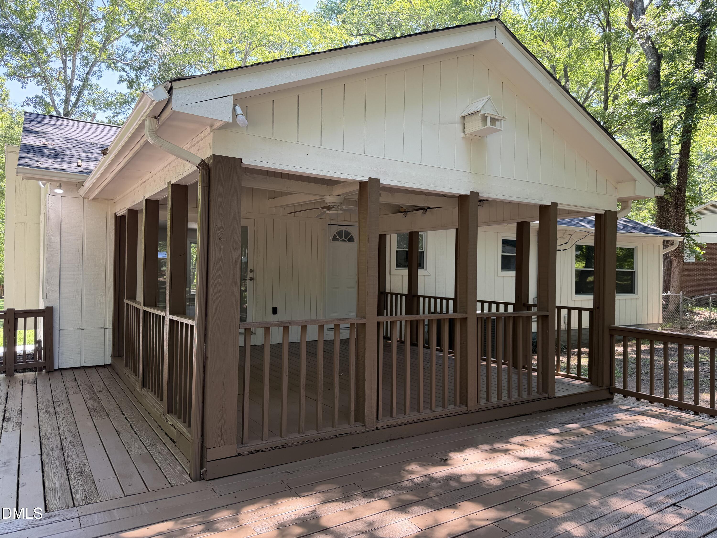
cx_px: 358
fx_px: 497
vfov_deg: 56.8
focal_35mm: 24
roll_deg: -0.7
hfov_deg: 71.6
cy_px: 269
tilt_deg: +0.3
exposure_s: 1/218
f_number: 1.78
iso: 80
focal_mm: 6.76
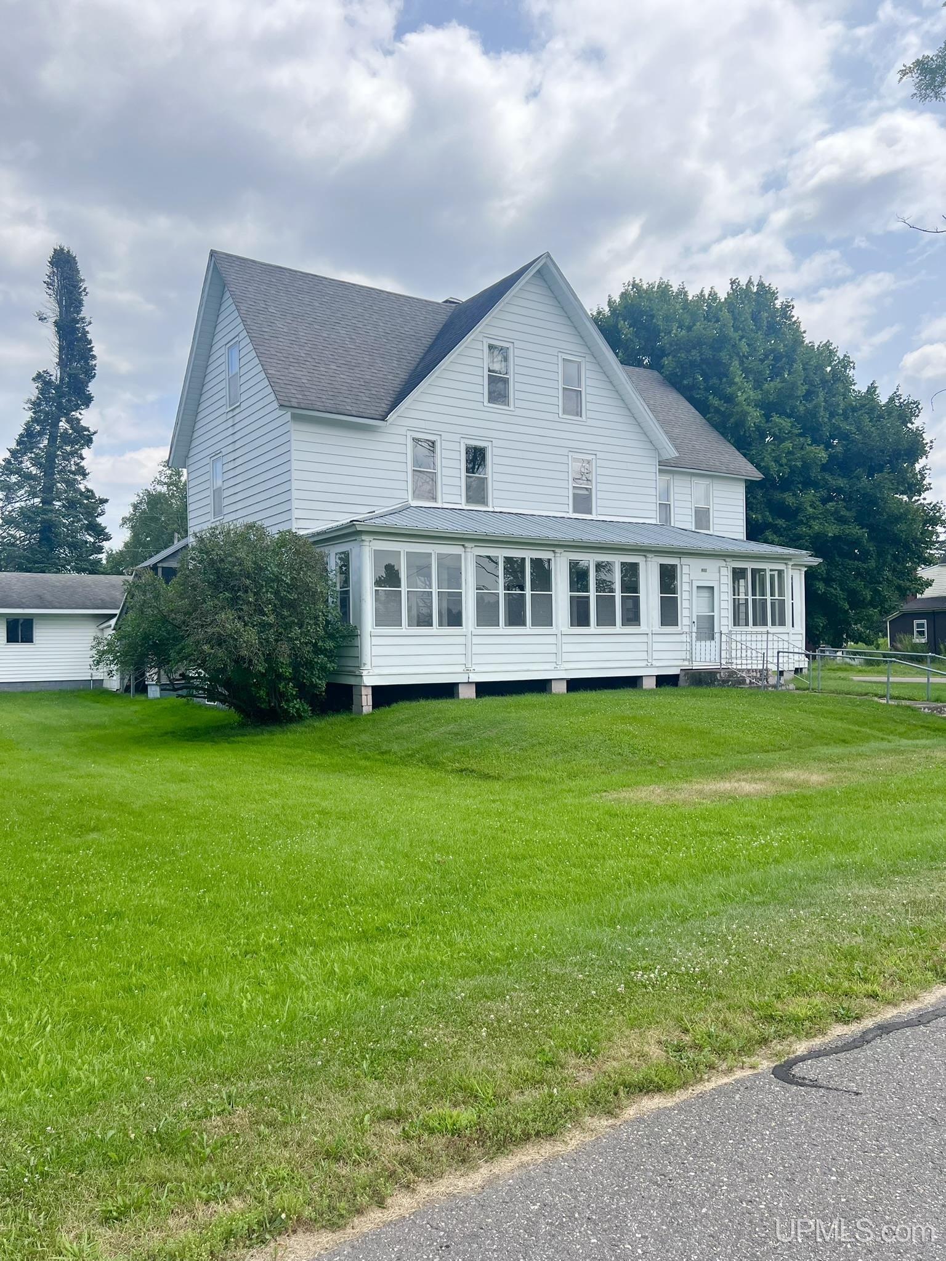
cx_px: 473
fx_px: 947
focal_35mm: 26
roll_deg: +1.8
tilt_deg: +2.3
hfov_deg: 53.1
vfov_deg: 67.3
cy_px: 630
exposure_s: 1/3704
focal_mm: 5.7
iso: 50
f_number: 1.5
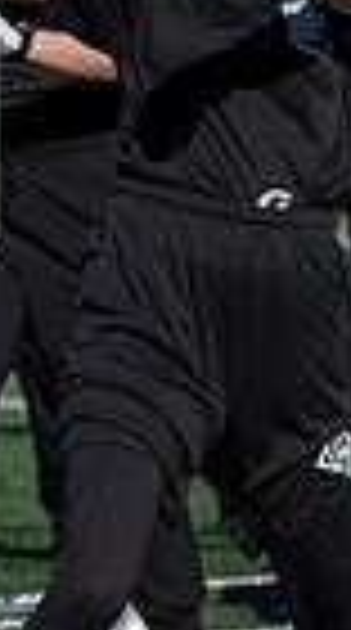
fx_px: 14517
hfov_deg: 1.4
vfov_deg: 2.5
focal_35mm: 871
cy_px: 169
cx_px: -342
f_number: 5
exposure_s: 1/2000
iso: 200
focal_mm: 200
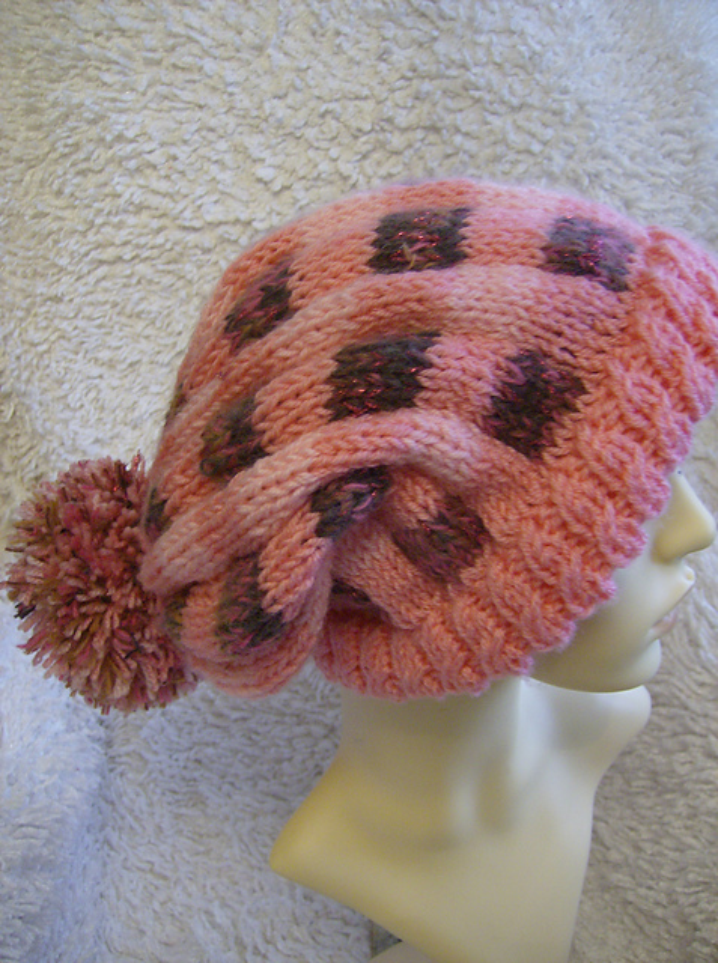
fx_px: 1000
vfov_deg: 51.5
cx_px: 359
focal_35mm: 36
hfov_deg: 39.5
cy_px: 482
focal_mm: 6
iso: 200
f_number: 2.8
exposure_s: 1/11.3
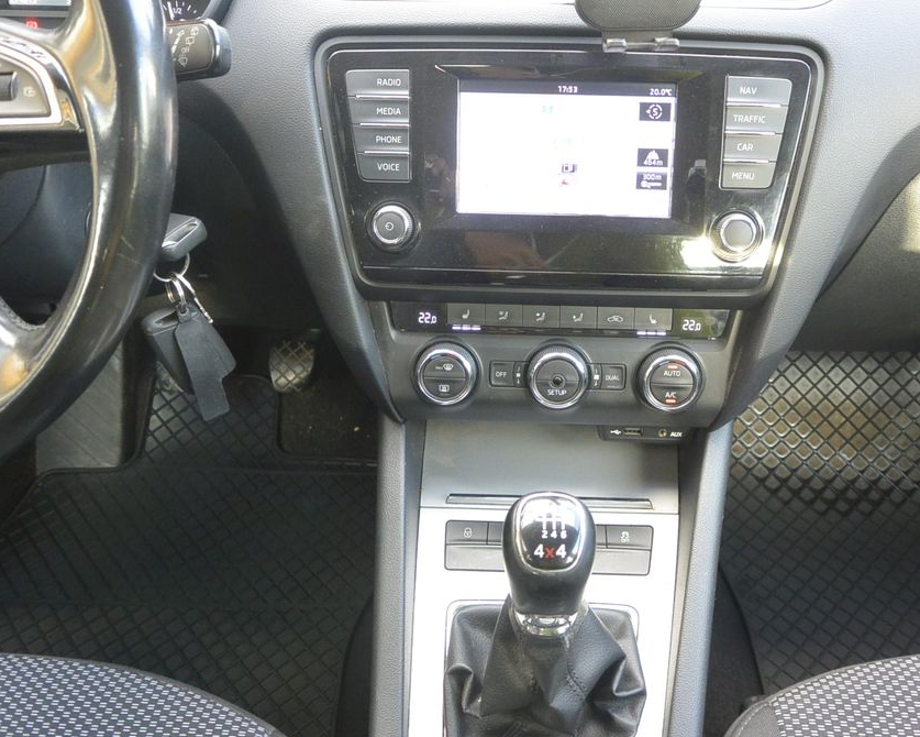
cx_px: 531
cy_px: 367
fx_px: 844
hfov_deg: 56.9
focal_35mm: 31
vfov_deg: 47.1
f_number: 3.5
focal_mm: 10
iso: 800
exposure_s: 1/60
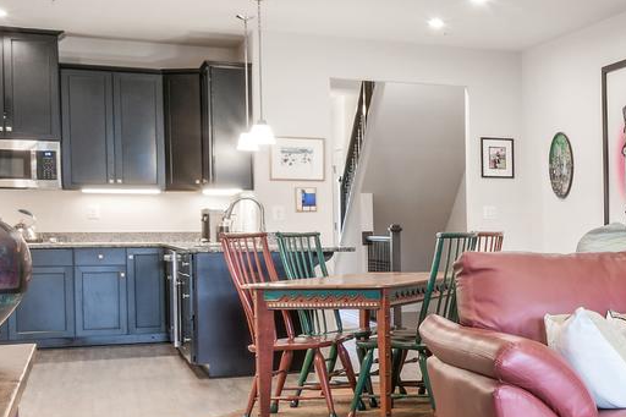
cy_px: 245
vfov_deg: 21.2
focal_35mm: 64
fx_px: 1112
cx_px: 894
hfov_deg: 25.2
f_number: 16
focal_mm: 16
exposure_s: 1/2
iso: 100
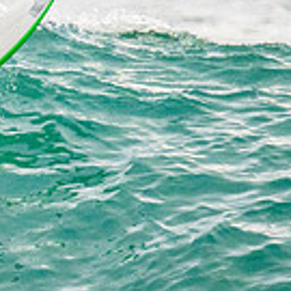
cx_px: -300
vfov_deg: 0.5
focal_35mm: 3692
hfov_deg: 0.5
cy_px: 47
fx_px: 35114
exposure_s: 1/2000
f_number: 11
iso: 1800
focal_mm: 800
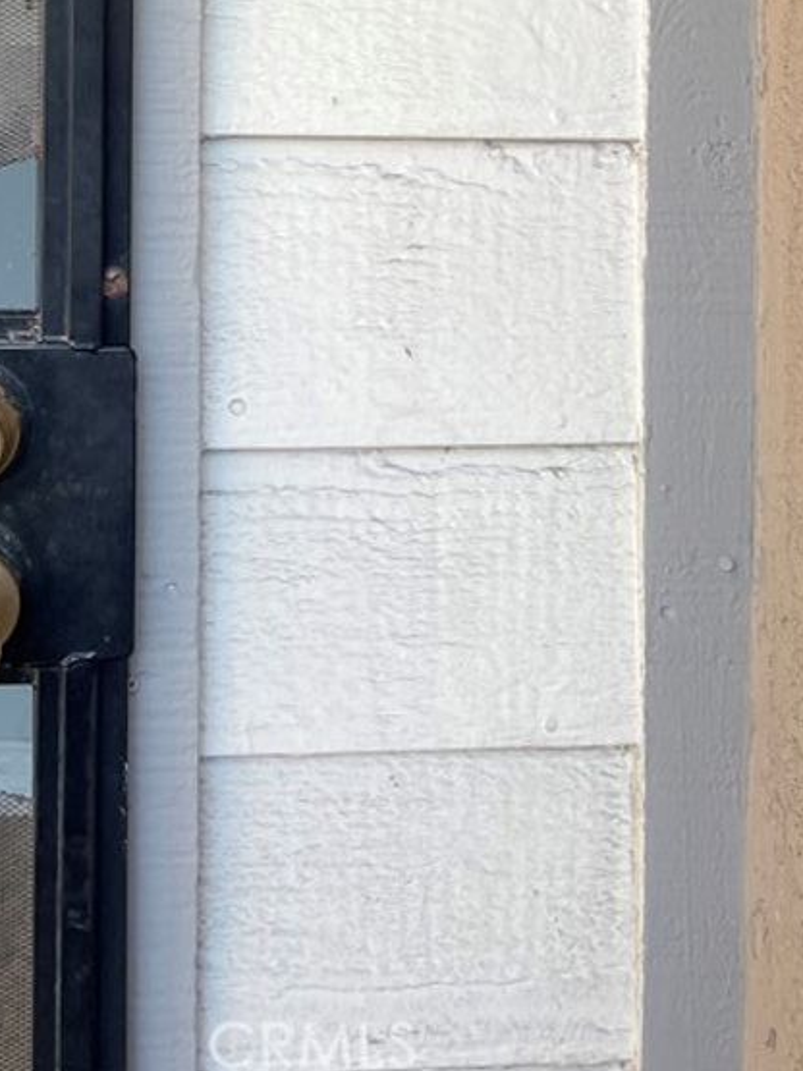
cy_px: -236
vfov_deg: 26.6
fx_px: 1980
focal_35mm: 64
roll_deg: -0.9
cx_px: 114
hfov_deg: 22.5
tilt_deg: -0.2
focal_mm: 5.7
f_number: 1.5
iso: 50
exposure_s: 1/340
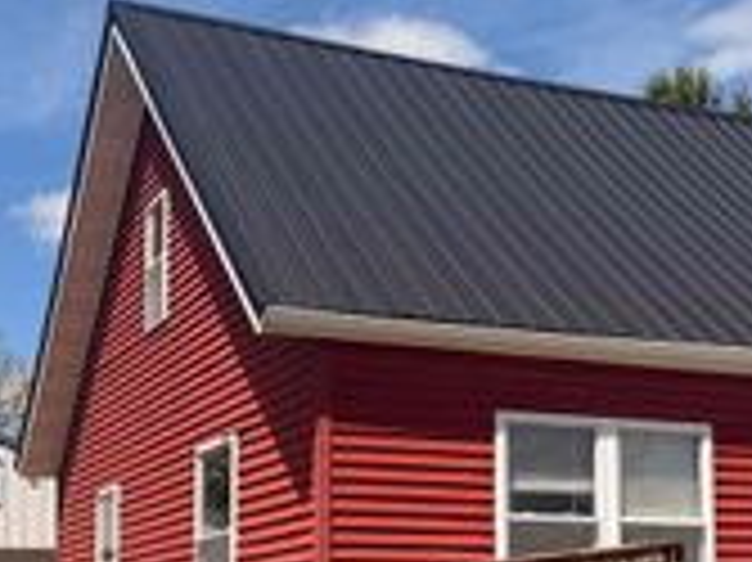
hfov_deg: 26.9
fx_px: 1563
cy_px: 479
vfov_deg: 20.1
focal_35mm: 72
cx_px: 509
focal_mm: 6.76
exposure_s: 1/6173
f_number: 1.78
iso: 80
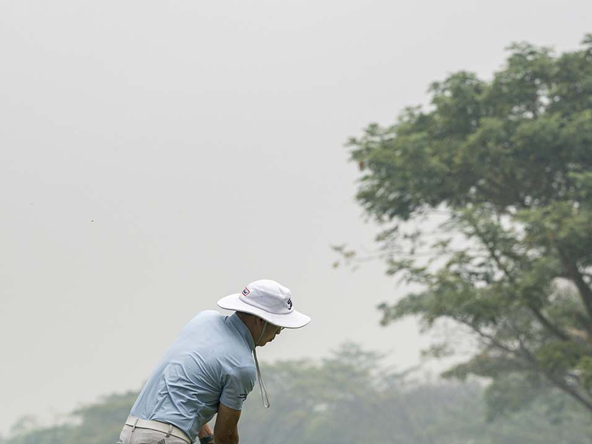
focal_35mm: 167
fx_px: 2856
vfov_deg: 8.9
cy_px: 319
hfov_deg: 11.8
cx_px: 298
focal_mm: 115
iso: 1100
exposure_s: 1/640
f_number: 4.5
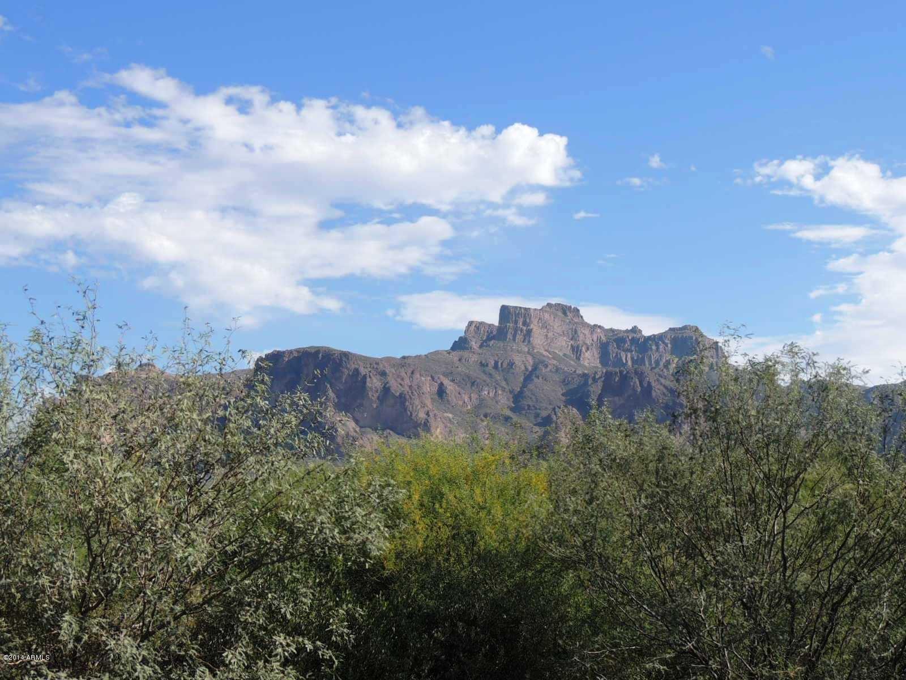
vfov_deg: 29.1
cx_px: 453
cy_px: 340
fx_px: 1309
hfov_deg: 38.2
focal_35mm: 50
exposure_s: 1/1000
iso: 100
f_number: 3.6
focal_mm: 8.9
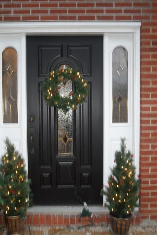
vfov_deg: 48.5
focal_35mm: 40
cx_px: 64
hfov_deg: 33.3
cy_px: 120
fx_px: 262
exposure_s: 1/45
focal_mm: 6.5
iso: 240
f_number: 3
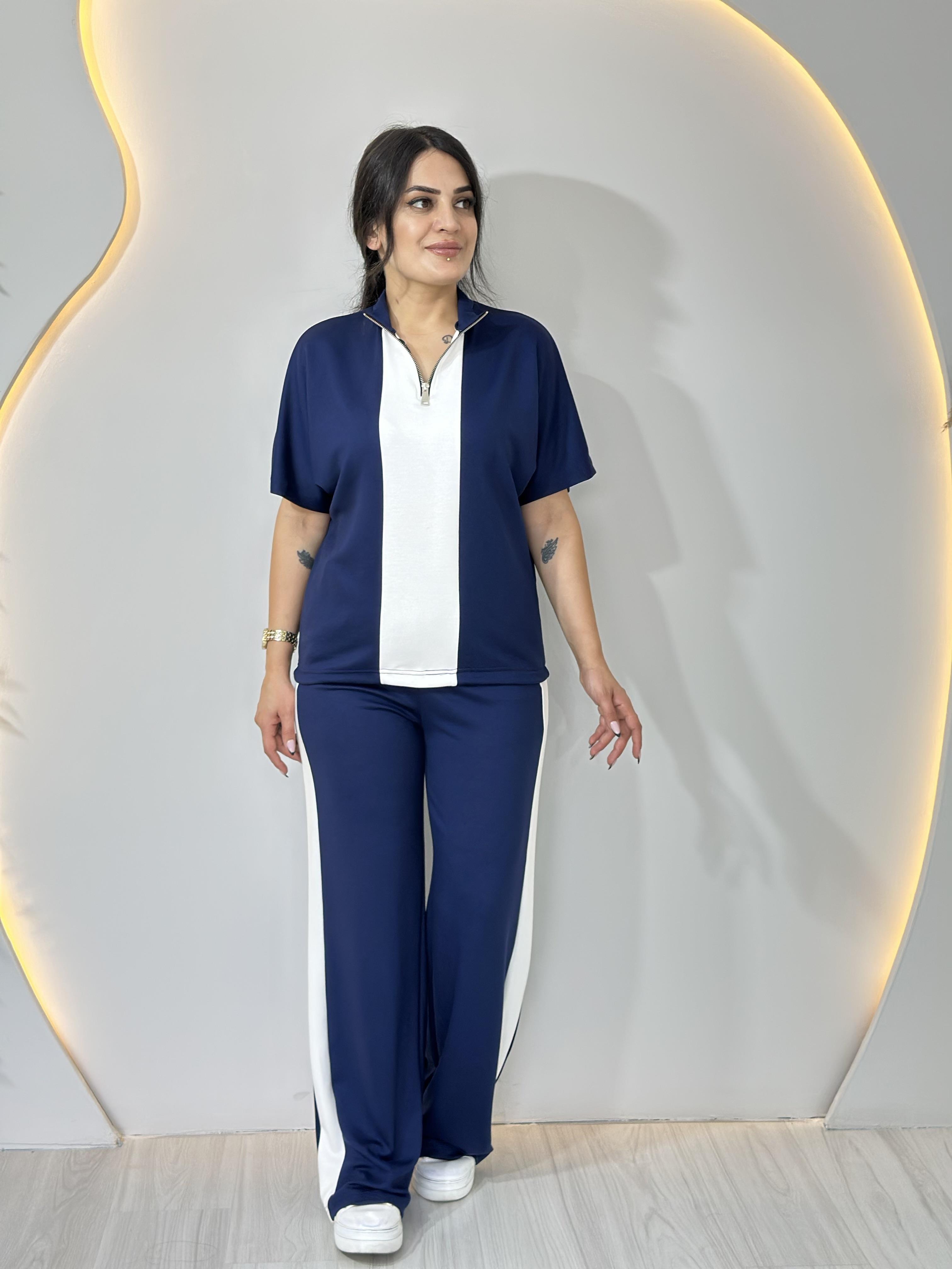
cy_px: 634
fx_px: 1760
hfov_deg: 30.3
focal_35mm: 48
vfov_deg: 39.7
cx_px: 476
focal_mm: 6.86
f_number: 1.78
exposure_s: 1/100
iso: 80
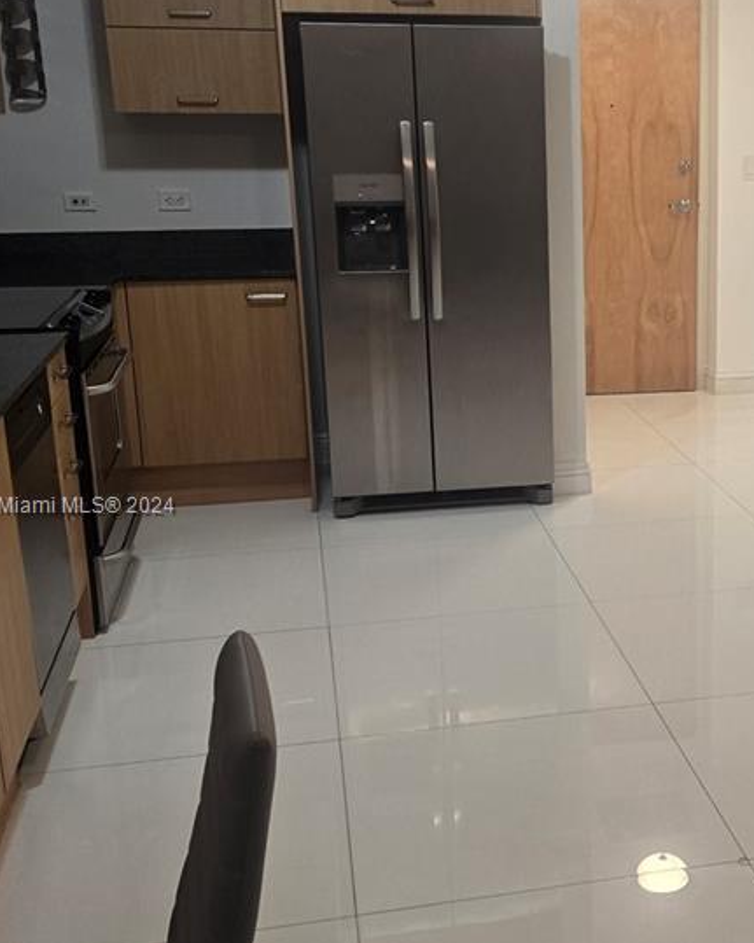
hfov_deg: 29.3
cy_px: 507
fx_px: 1395
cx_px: 642
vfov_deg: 37.3
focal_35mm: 50
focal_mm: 6.3
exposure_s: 1/120
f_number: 1.7
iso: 160
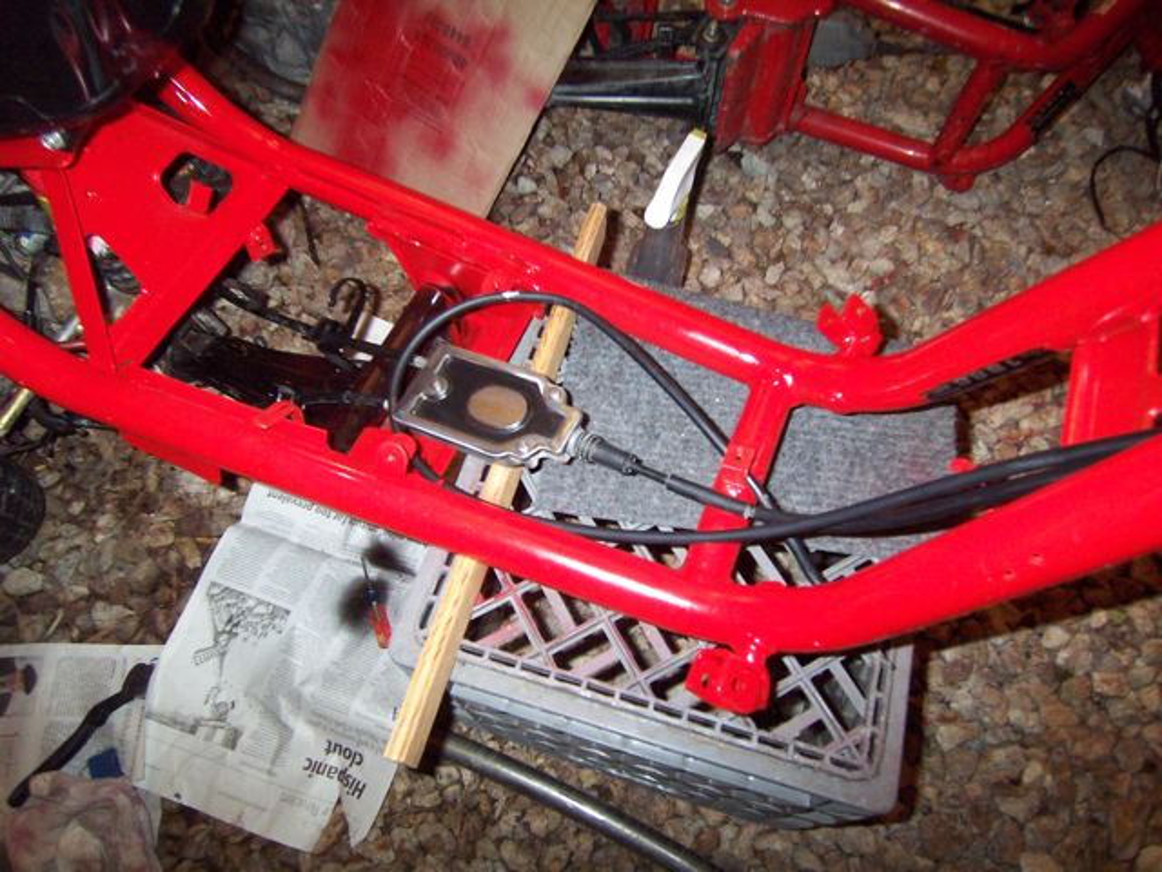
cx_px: 581
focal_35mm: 23
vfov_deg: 58.9
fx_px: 772
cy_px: 436
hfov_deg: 73.9
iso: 200
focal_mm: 3.8
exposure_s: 1/30
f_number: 2.8
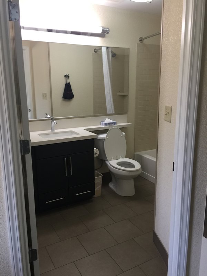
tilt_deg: -12.2
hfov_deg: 48.2
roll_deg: +0.9
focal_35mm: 29
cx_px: 104
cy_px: 138
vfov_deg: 61.7
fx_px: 231
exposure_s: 1/15
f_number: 2.2
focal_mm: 4.15
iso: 32
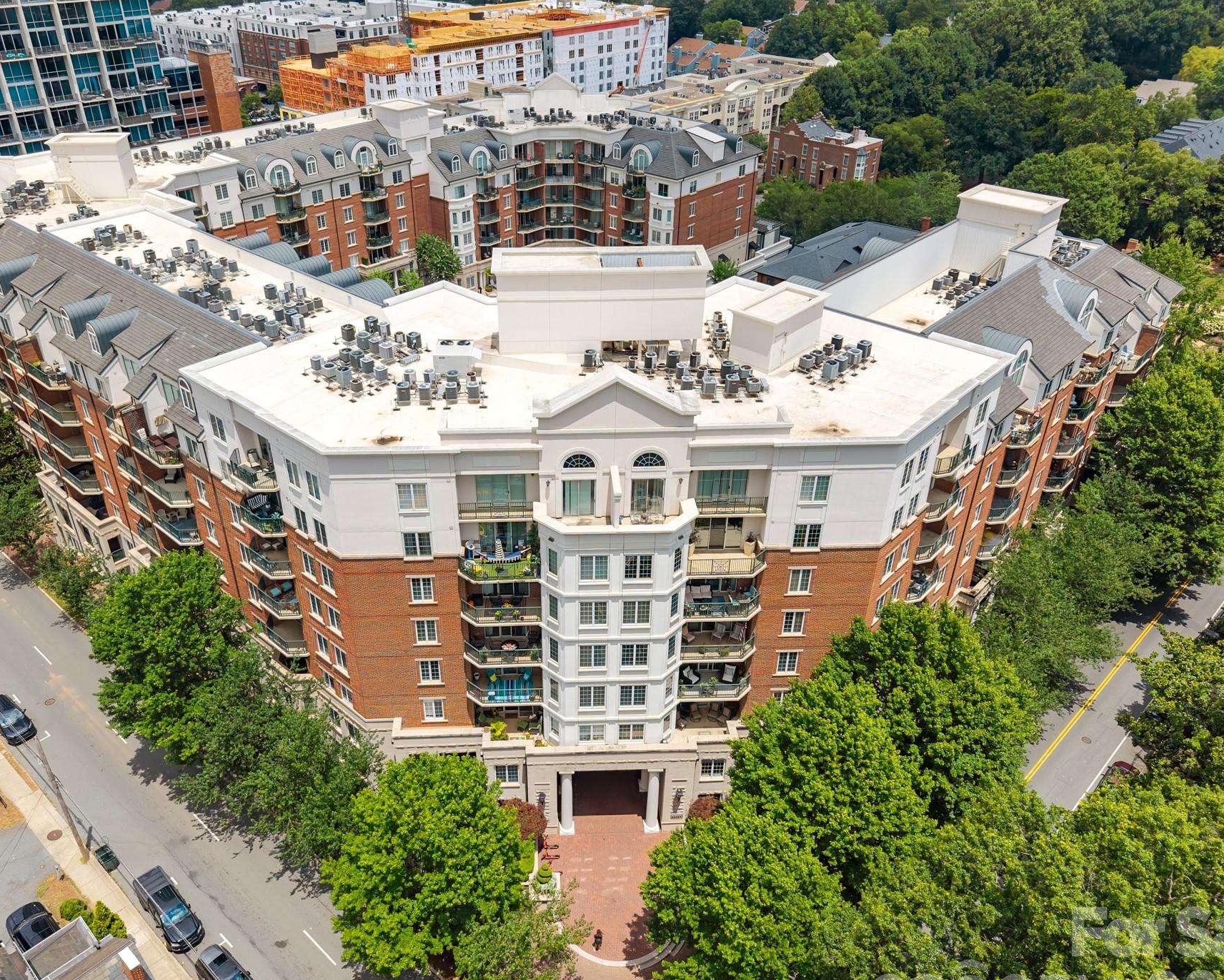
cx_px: 568
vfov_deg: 51.5
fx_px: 1014
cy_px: 498
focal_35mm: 28
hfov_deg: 62.1
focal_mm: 8.67
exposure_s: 1/6000
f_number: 1.8
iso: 280
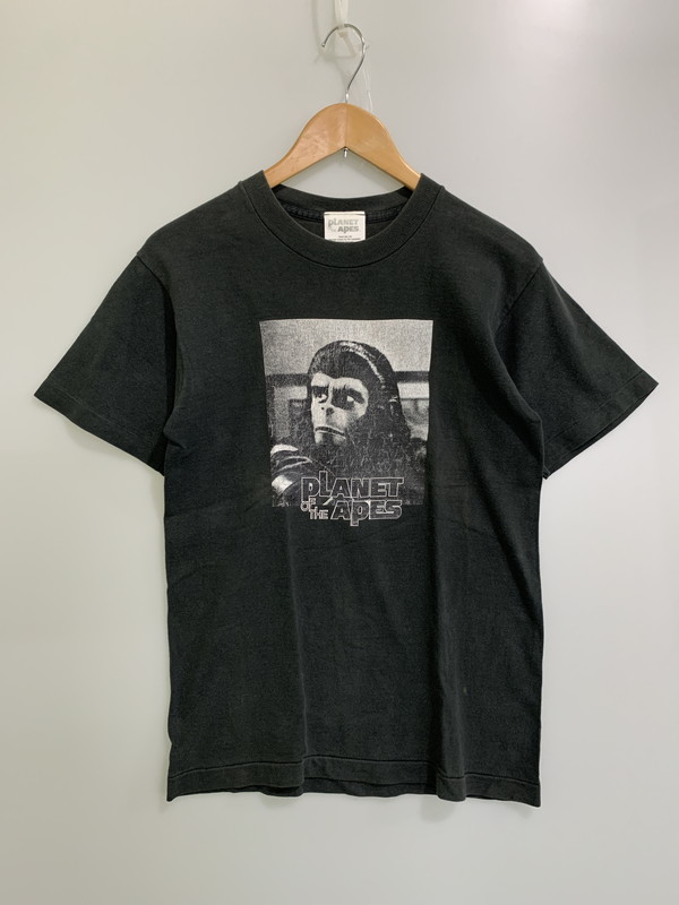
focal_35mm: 26
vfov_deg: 67.3
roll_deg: +3.1
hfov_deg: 53.1
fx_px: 680
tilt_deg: -21.7
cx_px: 340
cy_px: 452
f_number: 1.8
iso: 200
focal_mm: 4.25
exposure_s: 1/60
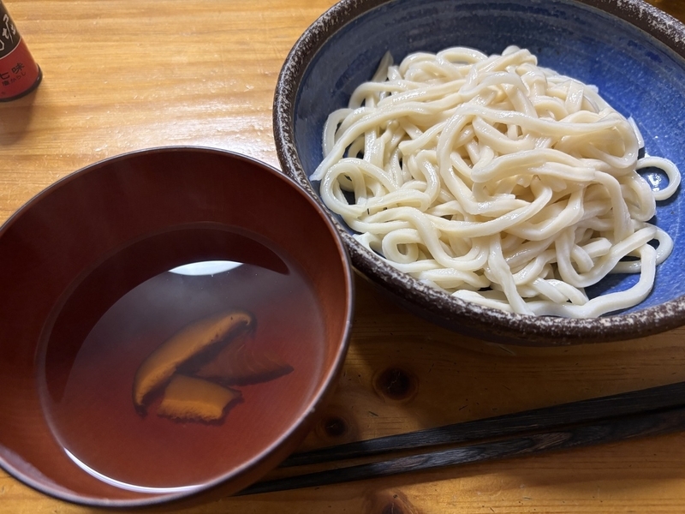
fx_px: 515
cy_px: 257
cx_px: 342
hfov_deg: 67.3
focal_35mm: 26
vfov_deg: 53.1
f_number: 1.6
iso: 160
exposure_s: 1/50
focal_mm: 5.96
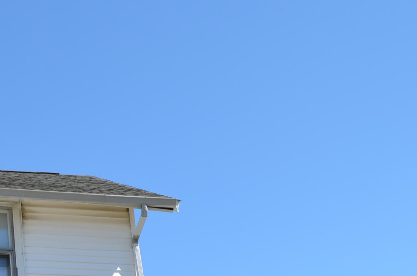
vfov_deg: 14.7
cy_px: 326
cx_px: -102
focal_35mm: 90
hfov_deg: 20.9
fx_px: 1041
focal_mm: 22
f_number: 8
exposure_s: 1/500
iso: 200
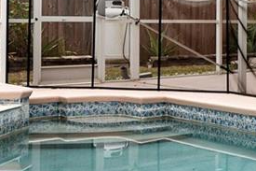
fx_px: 661
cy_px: 5
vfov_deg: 14.5
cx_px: 401
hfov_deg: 18.9
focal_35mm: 93
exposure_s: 1/100
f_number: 5
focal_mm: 16
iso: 100
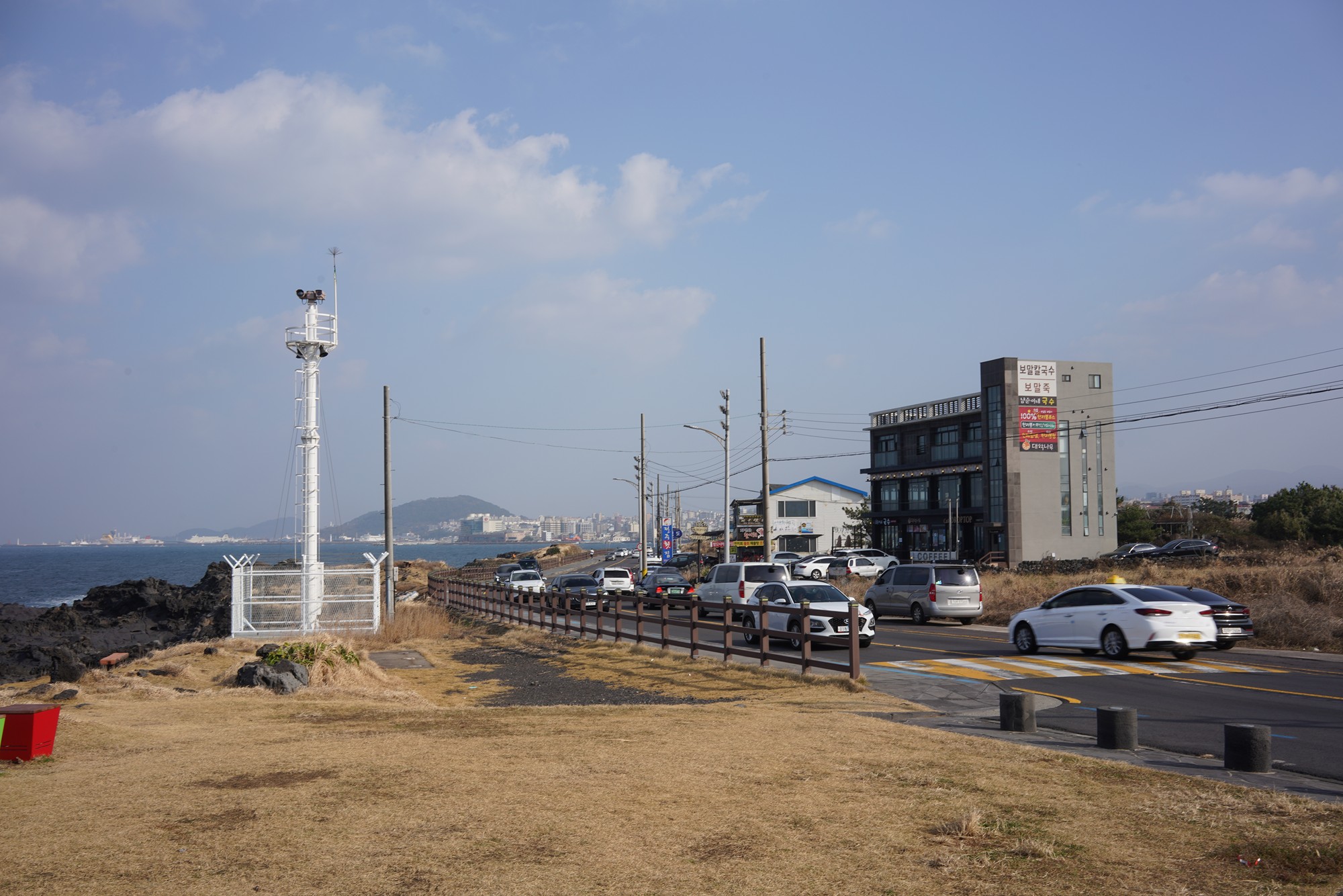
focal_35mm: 35
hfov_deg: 54.4
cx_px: 672
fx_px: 1306
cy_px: 448
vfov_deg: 37.9
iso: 100
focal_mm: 35
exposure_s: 1/100
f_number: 14
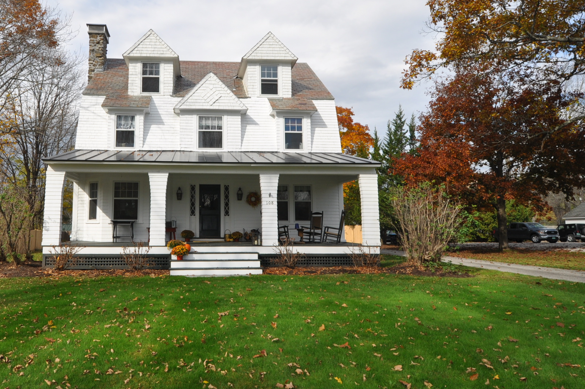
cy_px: 168
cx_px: 211
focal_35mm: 25
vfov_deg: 51.0
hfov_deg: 70.2
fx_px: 406
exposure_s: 1/200
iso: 200
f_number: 10
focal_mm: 12
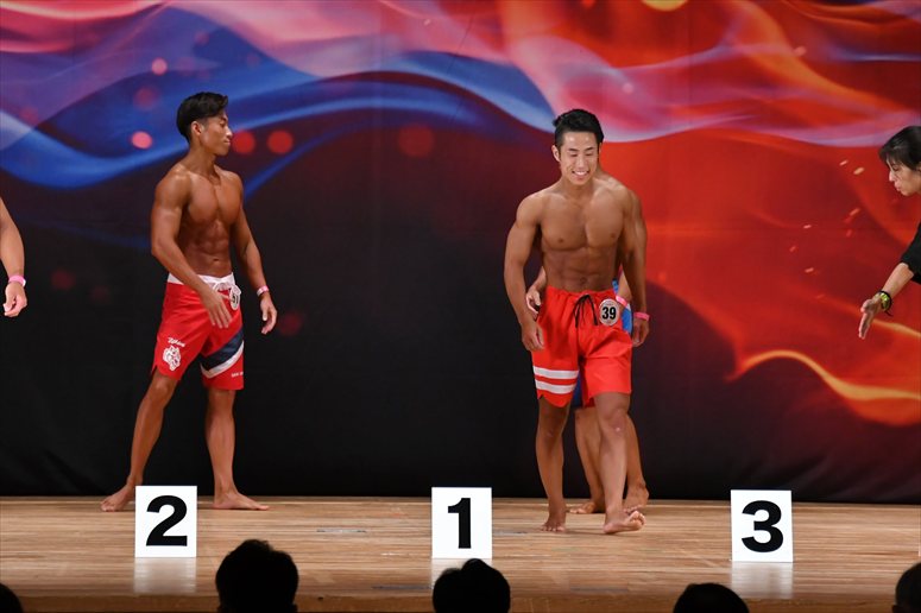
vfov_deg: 6.1
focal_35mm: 225
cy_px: 306
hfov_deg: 9.2
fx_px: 5754
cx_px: 460
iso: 3200
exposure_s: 1/400
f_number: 5.6
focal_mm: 150
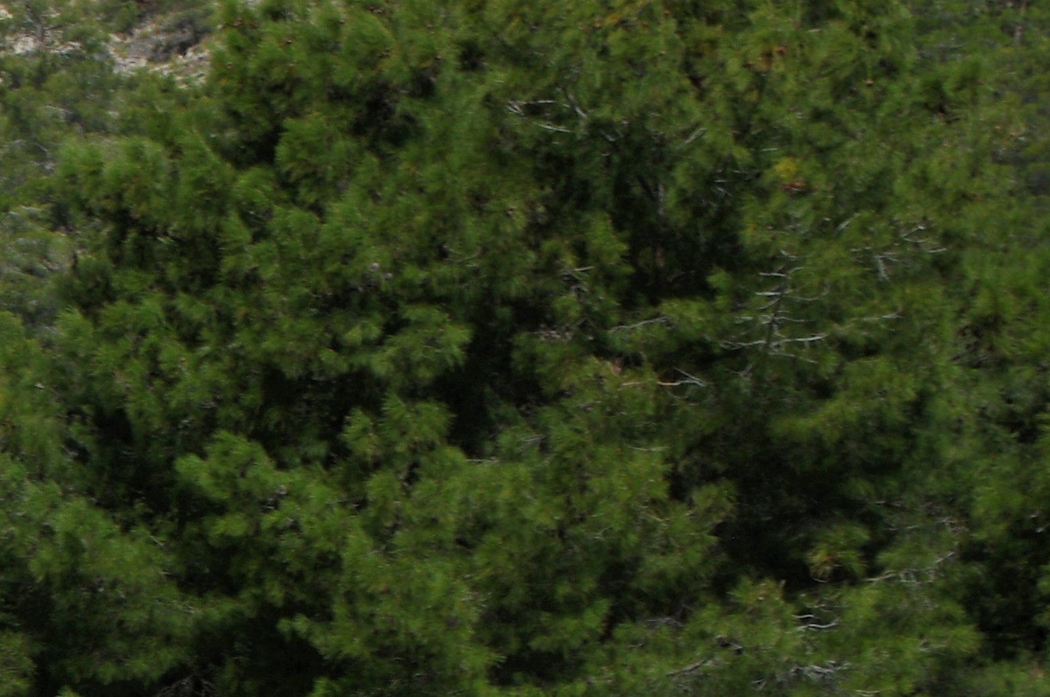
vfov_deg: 10.8
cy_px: 924
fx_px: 3612
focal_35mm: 124
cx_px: -566
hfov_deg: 15.2
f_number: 13
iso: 200
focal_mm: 26.25
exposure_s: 1/180
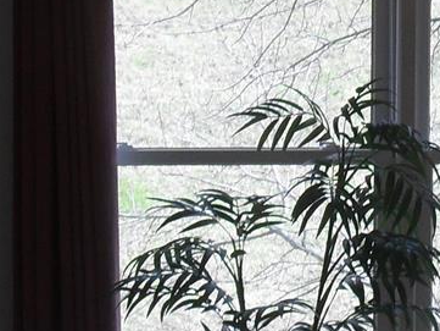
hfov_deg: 12.1
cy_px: 289
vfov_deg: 9.5
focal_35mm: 155
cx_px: 661
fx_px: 1971
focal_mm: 6.3
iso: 100
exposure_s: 1/60
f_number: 3.2
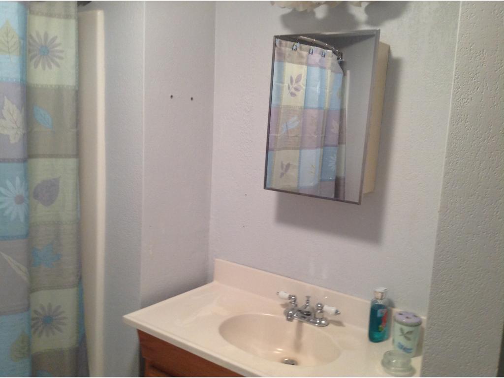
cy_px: 189
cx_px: 252
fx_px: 510
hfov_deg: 52.6
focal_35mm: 35
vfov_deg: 40.7
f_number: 2.4
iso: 160
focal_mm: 4.28
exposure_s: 1/15
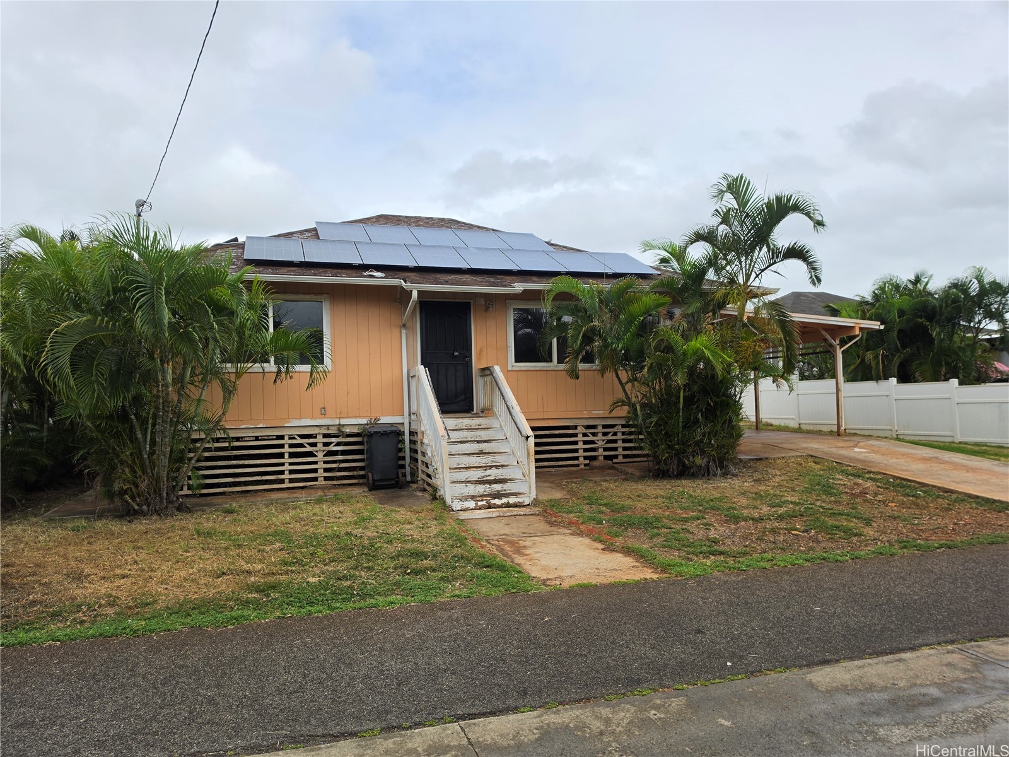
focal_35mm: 23
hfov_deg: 73.9
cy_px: 378
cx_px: 504
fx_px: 670
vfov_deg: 58.9
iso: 64
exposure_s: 1/7329
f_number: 1.4
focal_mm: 6.5
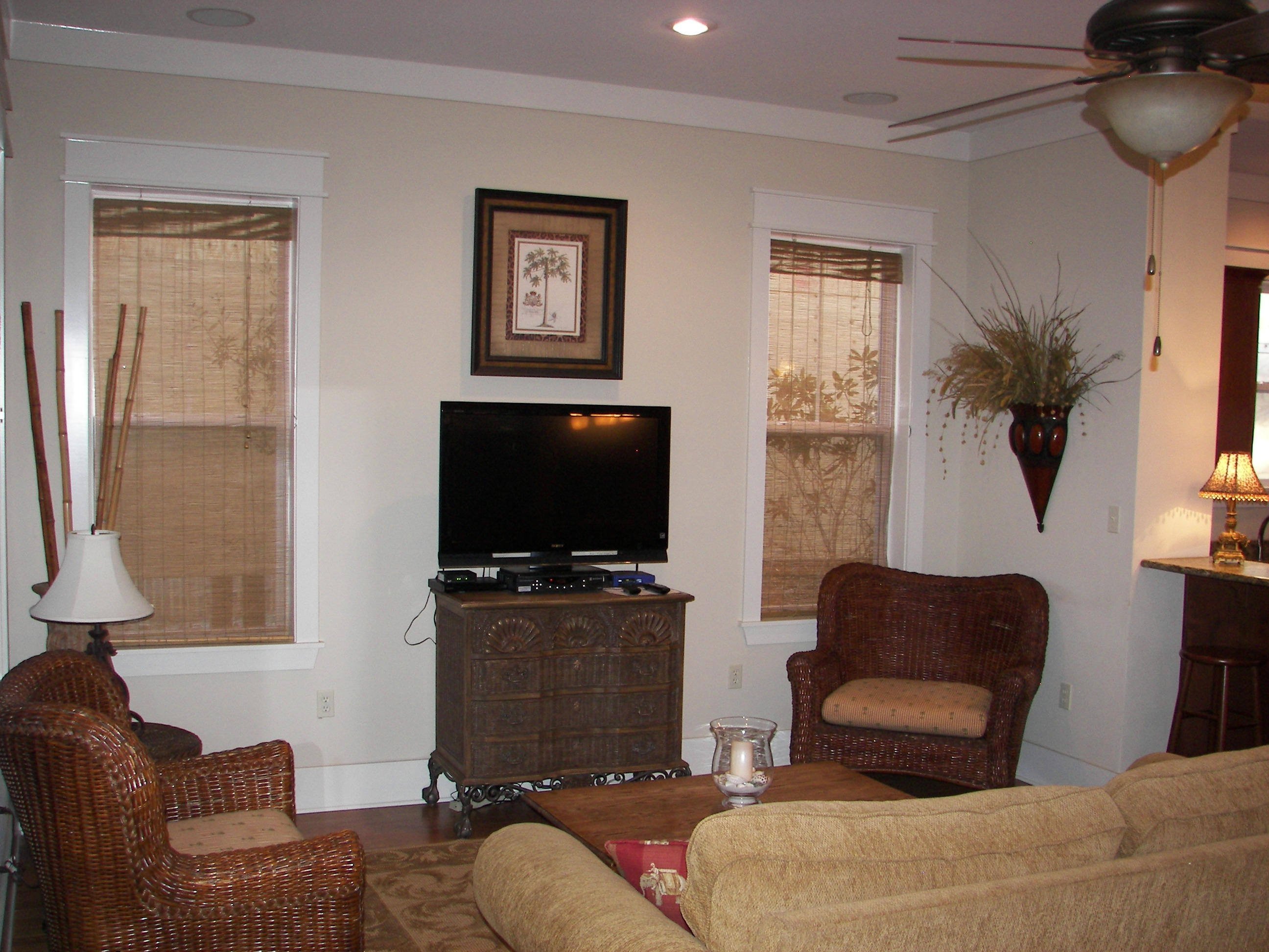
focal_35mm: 36
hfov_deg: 51.4
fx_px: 1320
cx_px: 634
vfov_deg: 39.7
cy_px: 476
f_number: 2.8
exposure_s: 1/30
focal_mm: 6
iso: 100
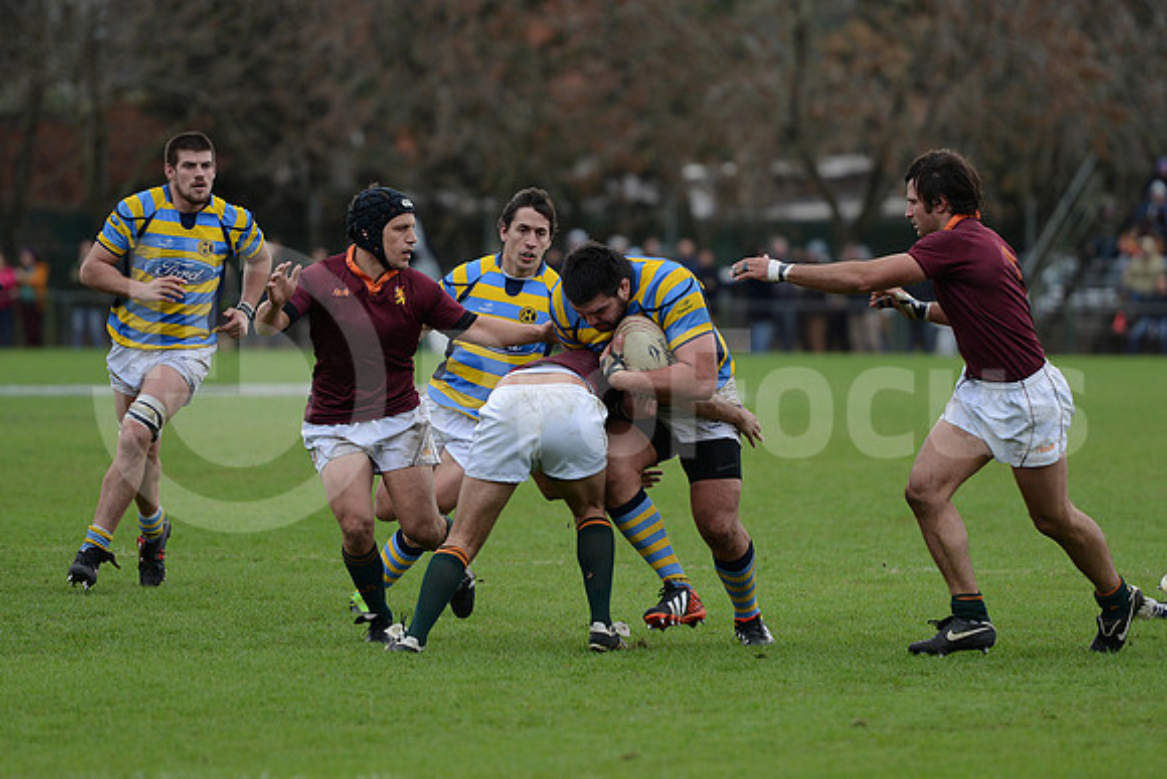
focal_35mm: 200
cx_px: 584
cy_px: 390
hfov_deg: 10.3
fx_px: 6485
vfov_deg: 6.9
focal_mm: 200
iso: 500
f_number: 2.8
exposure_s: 1/500
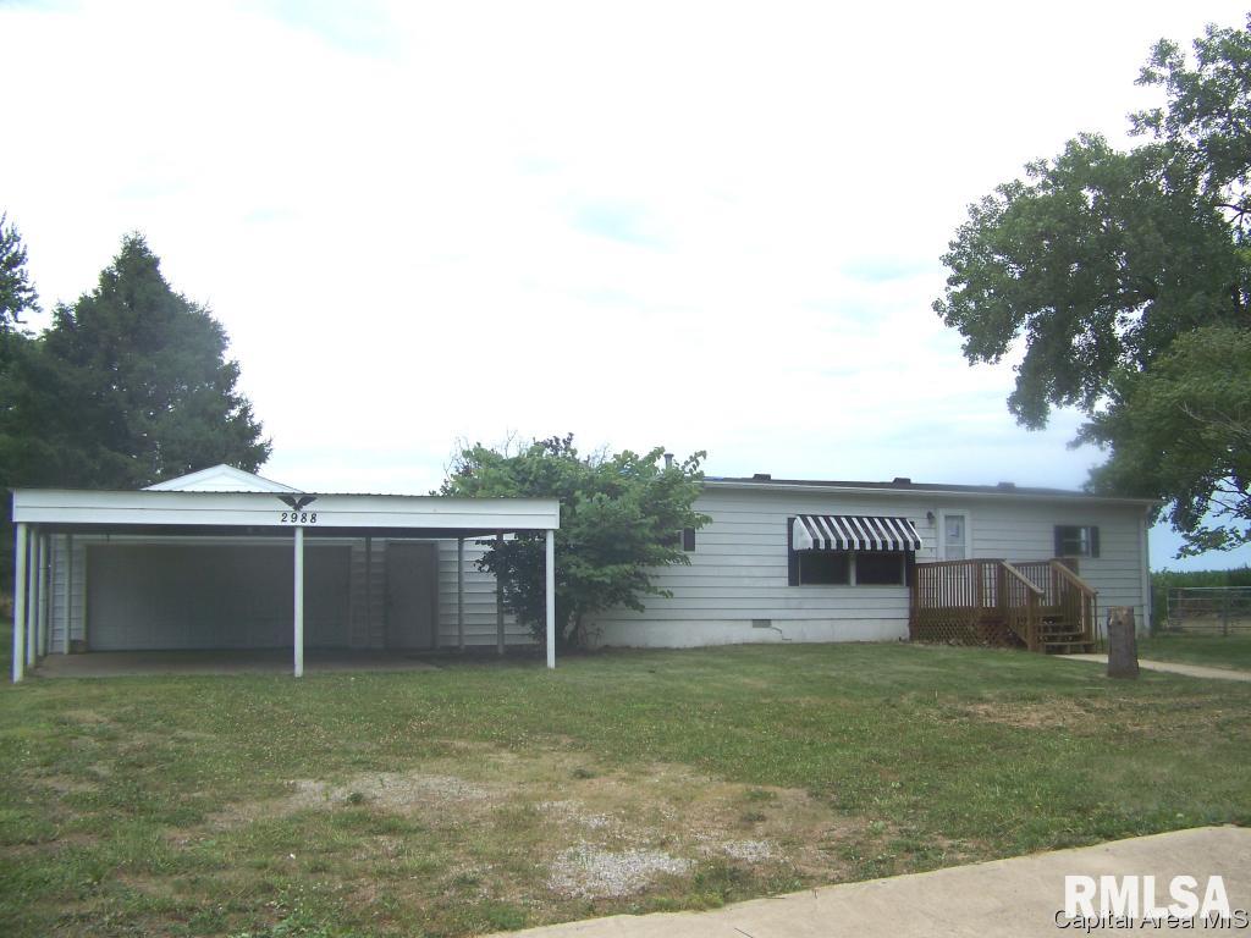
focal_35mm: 36
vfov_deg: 39.7
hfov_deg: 51.4
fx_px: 1301
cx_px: 626
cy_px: 469
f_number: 2.8
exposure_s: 1/800
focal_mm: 5.85
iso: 64
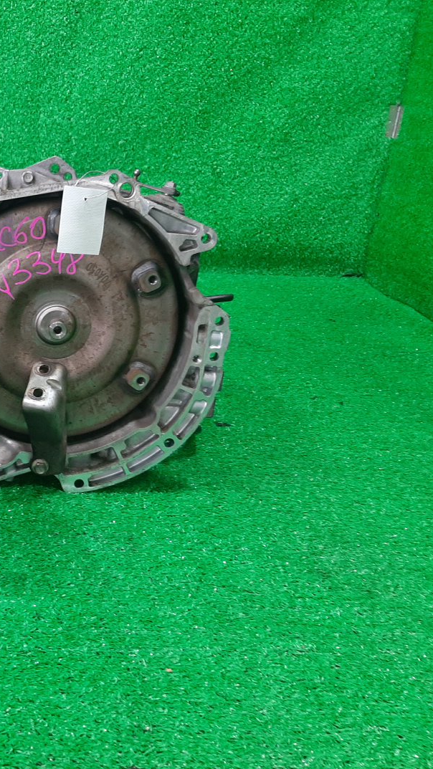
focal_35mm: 38
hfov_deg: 28.8
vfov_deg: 52.8
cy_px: 386
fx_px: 775
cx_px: -22
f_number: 1.7
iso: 111
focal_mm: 3.93
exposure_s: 1/50
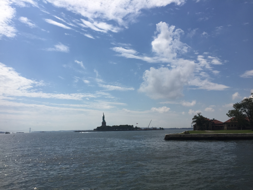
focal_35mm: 29
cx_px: 126
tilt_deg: +9.7
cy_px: 95
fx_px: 212
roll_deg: +0.1
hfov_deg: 61.7
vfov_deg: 48.2
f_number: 2.2
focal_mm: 4.15
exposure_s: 1/5650
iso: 32
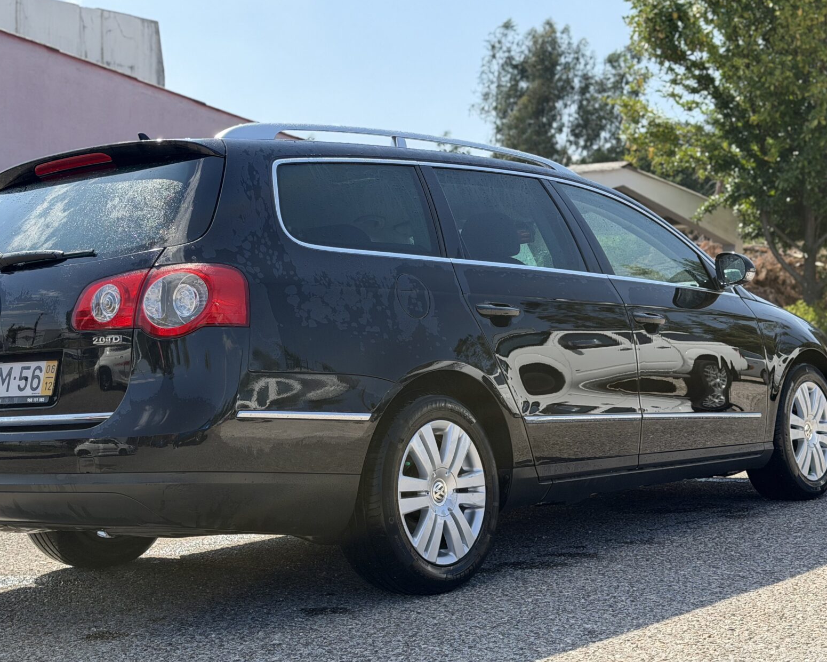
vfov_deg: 26.2
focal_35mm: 58
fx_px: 1420
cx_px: 359
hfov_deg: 32.4
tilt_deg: -0.1
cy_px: 346
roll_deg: -0.9
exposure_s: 1/1575
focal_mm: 6.76
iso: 80
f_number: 1.78
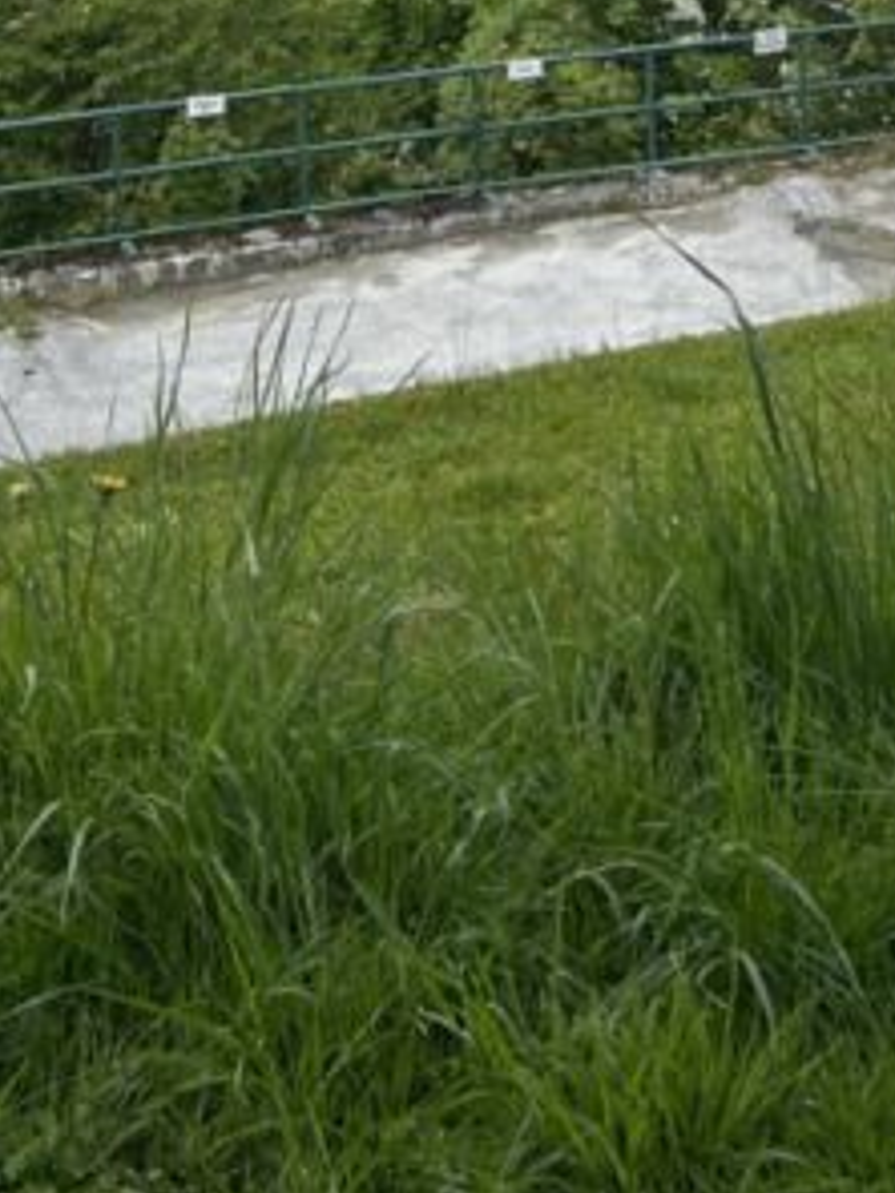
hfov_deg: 16.3
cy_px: -540
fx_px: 3103
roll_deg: +0.2
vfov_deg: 19.3
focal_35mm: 90
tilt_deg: -4.4
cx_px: 701
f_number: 1.5
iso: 50
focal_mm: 5.7
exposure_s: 1/5319
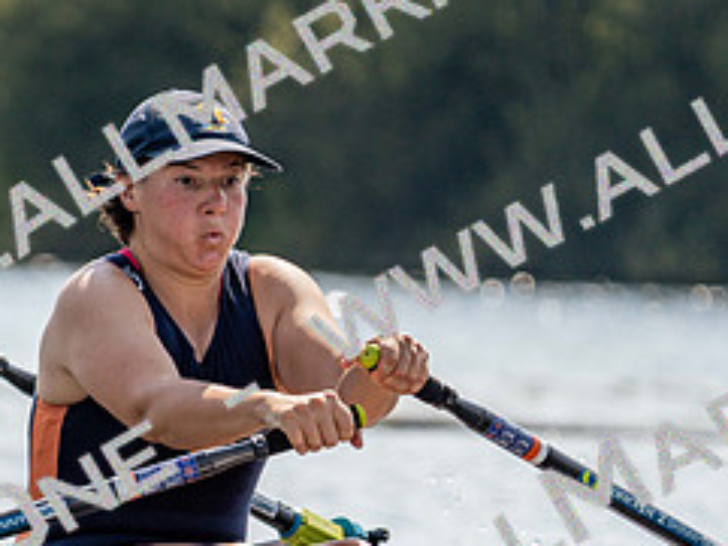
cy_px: 412
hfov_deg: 3.1
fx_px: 13277
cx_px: 88
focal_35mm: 631
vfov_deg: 2.4
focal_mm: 273
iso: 250
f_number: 5.6
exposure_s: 1/1600
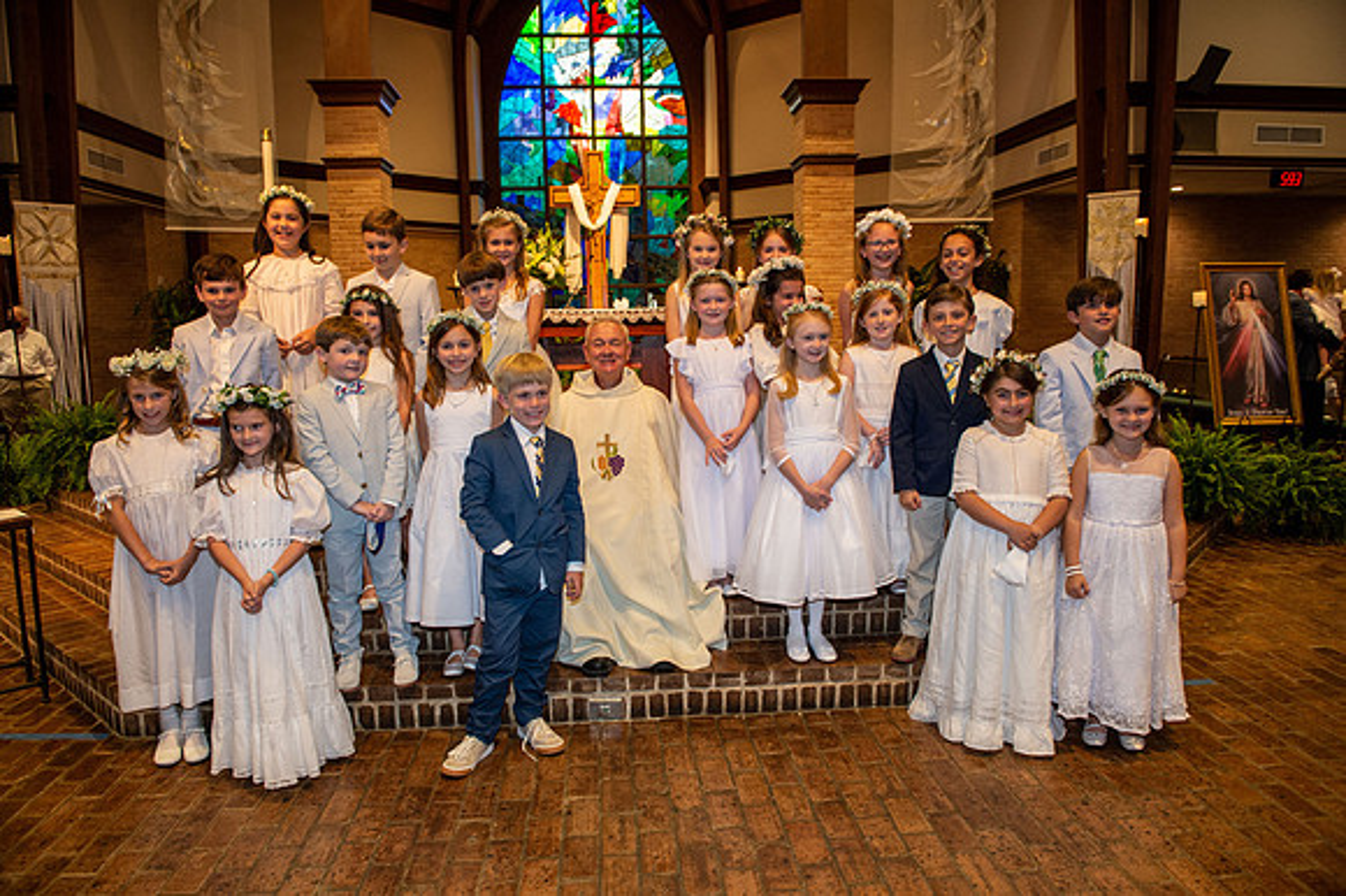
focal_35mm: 24
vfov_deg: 53.1
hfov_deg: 73.8
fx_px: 897
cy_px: 448
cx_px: 673
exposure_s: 1/125
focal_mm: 24
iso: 1600
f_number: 5
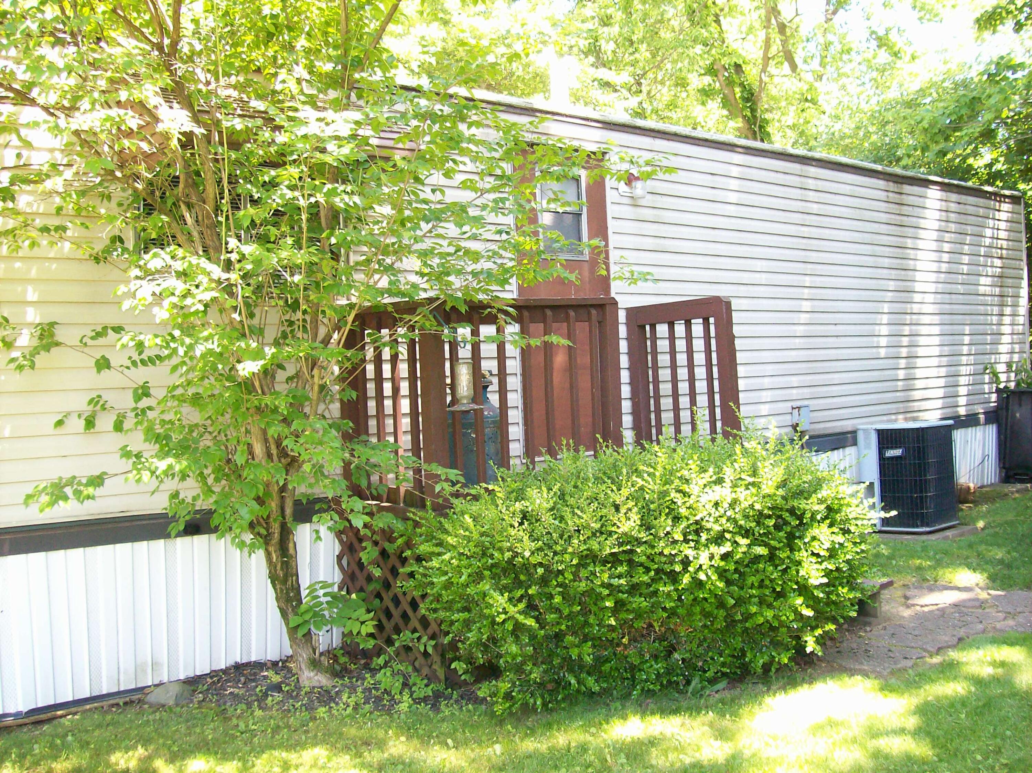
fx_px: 1072
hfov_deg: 51.4
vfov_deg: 39.6
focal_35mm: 36
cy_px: 386
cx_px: 516
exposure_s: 1/84.9
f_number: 2.7
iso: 140
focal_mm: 6
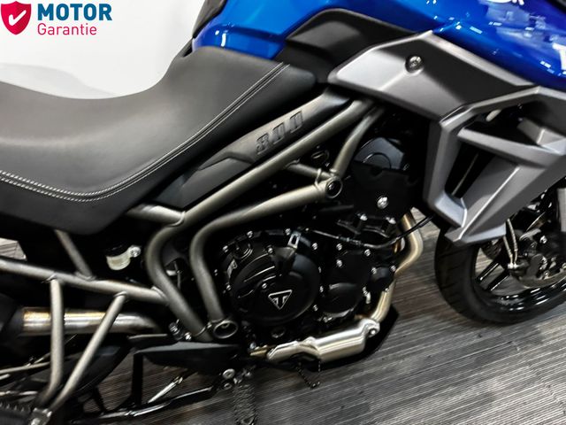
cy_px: 212
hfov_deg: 71.6
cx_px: 283
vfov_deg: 56.8
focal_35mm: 24
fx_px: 392
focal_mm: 6.76
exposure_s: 1/33
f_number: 1.78
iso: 1000
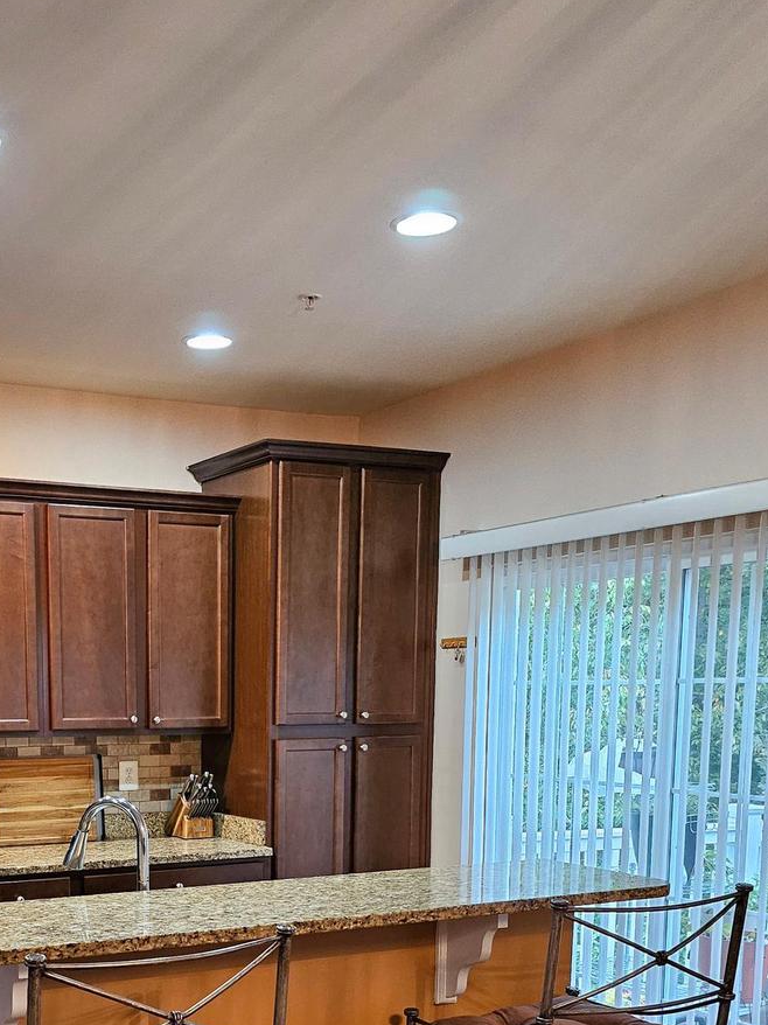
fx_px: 1243
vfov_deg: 42.1
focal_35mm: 42
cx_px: 159
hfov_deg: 33.4
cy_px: 867
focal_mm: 5
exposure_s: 1/120
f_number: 1.8
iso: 800
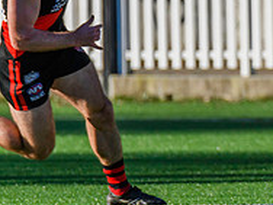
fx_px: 15749
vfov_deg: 0.7
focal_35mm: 1997
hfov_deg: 1.0
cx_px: 350
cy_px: 49
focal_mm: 600
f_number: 9
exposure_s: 1/1600
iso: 800
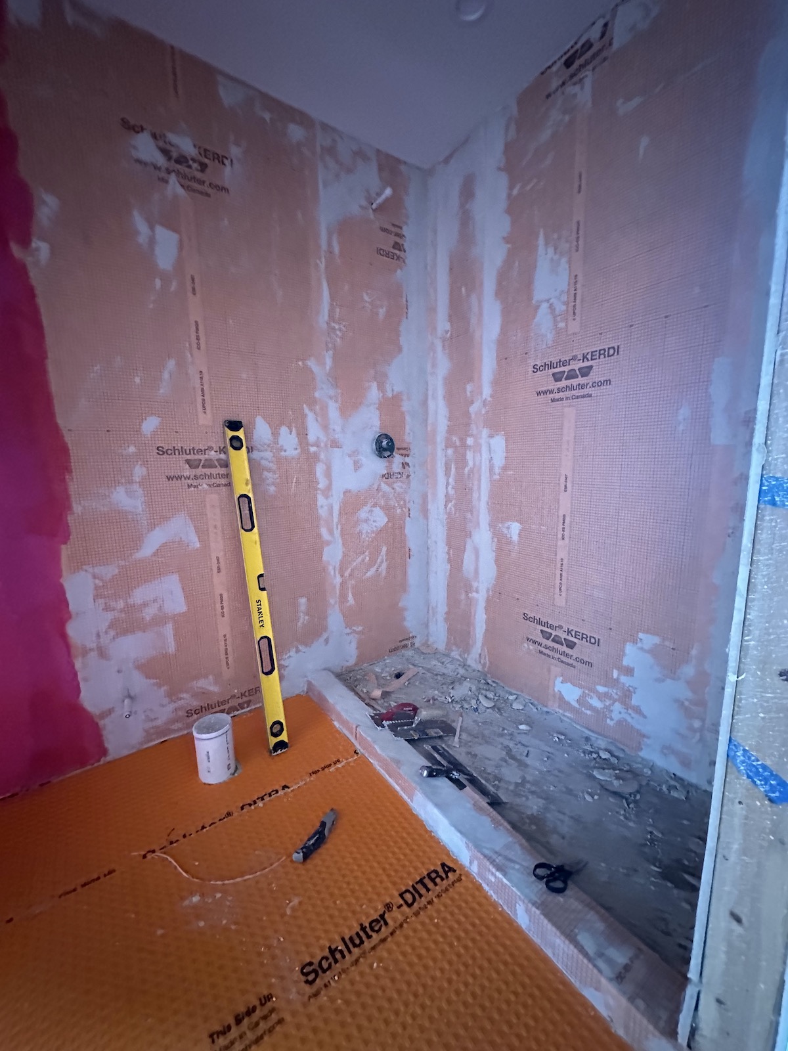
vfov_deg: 102.1
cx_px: 394
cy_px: 526
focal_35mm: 14
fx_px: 425
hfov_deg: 85.7
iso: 1250
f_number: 2.2
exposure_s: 1/50
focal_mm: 2.22
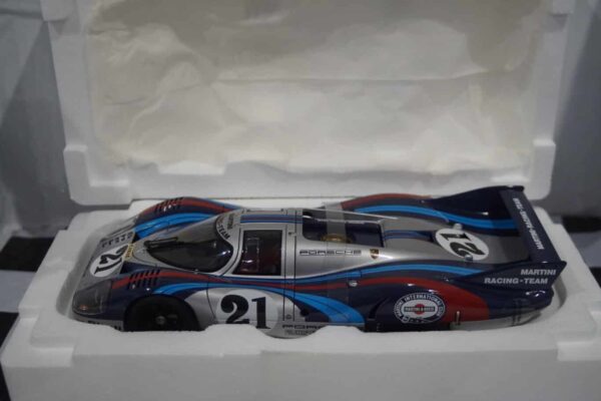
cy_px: 200
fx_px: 701
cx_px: 300
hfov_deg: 46.4
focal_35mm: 42
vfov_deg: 31.9
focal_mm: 28
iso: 1600
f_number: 4
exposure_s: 1/160
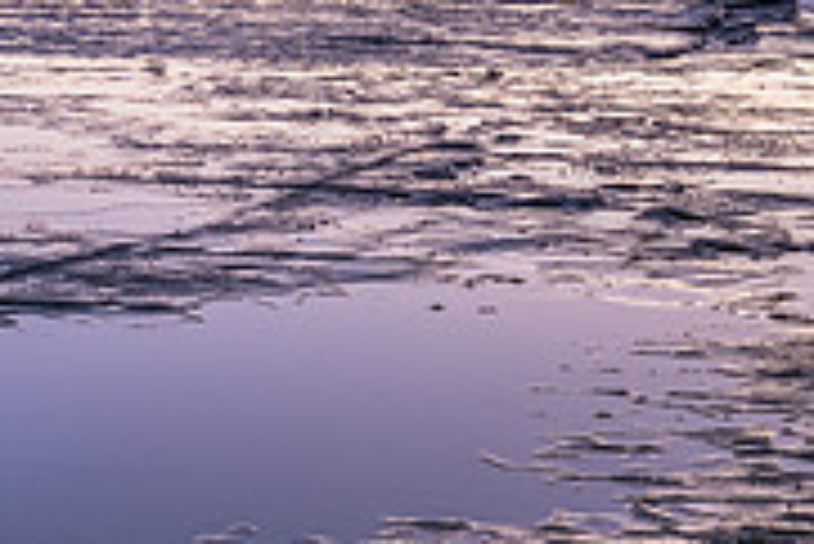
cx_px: 333
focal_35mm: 122
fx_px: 2761
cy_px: -52
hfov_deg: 16.8
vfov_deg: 11.1
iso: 320
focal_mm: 38
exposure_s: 1/2.5
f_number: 7.1
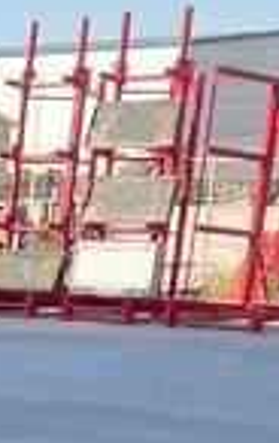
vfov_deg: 12.2
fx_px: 1669
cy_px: 1051
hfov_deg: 8.7
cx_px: -403
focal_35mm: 138
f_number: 1.6
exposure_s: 1/698
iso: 50
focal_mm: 4.2
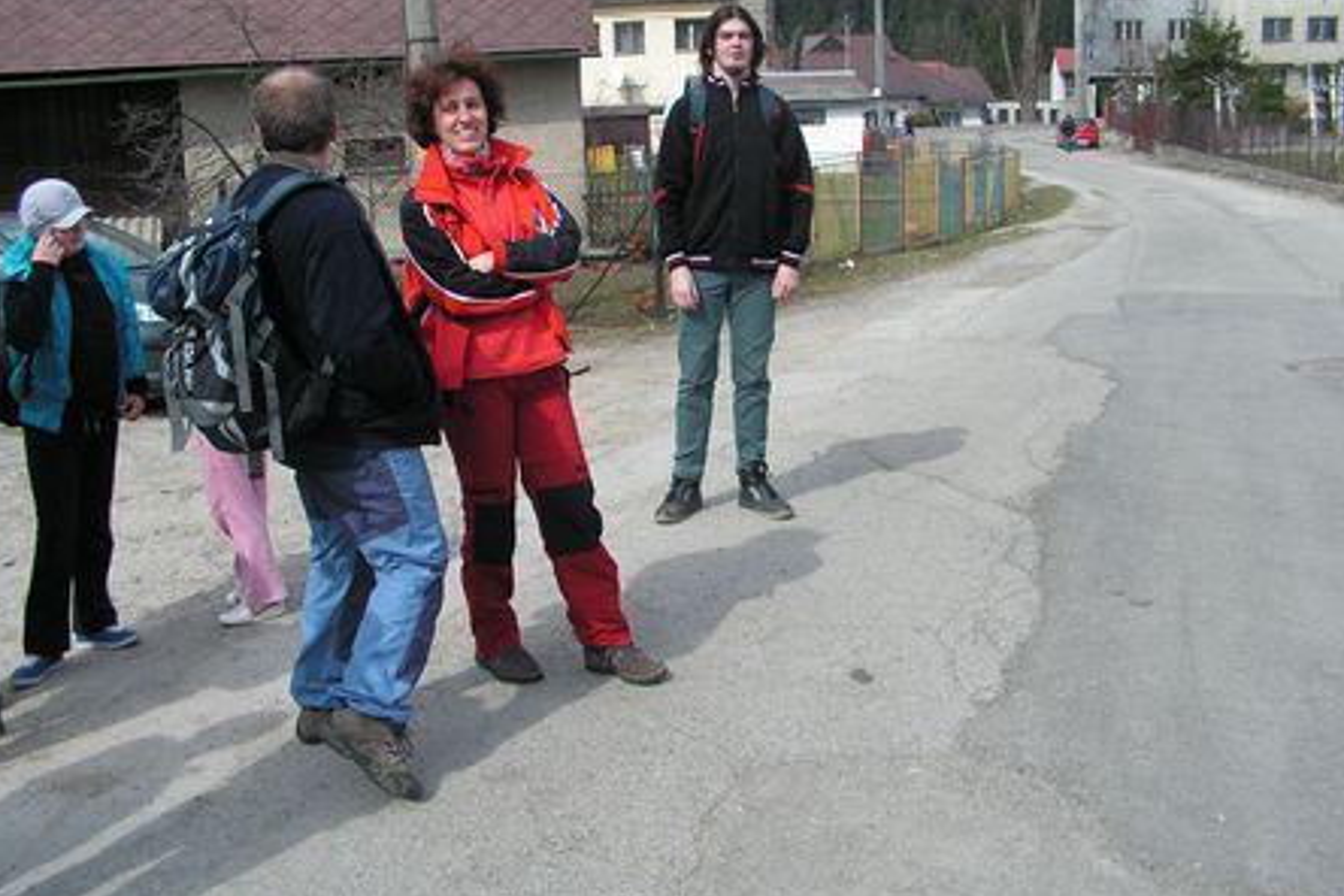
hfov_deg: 50.7
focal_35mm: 38
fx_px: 1419
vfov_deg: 35.0
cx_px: 672
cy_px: 406
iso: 50
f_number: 3.2
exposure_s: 1/400
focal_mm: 6
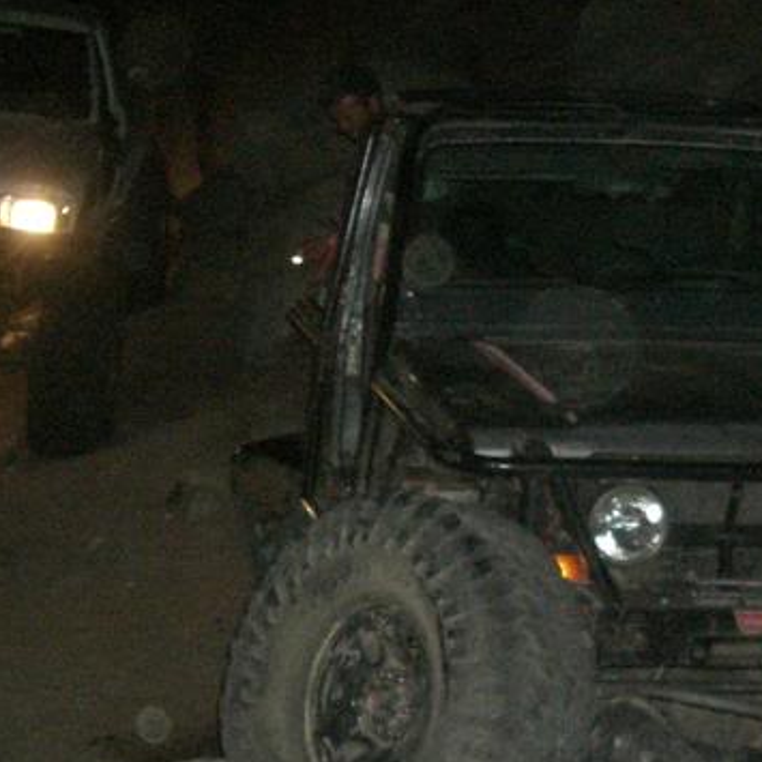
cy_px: 545
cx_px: 577
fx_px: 2416
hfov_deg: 17.8
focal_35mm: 97
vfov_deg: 17.8
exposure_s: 1/60
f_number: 2.7
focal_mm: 6.2
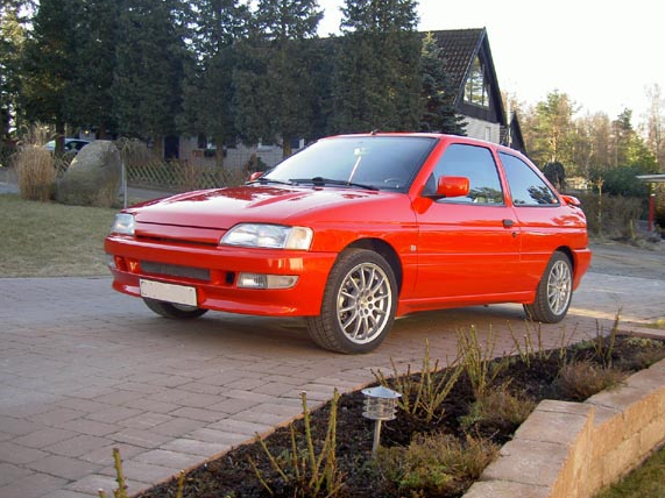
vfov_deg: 35.1
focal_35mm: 41
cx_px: 348
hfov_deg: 45.8
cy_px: 247
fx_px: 787
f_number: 2.8
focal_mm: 8
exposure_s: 1/125
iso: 100
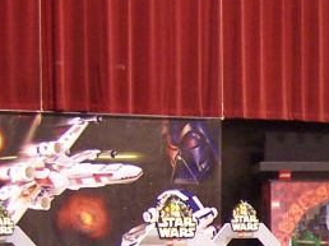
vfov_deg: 9.5
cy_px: 372
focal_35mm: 151
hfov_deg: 12.5
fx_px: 1434
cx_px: 478
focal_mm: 6.3
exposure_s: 1/3
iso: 140
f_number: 2.8
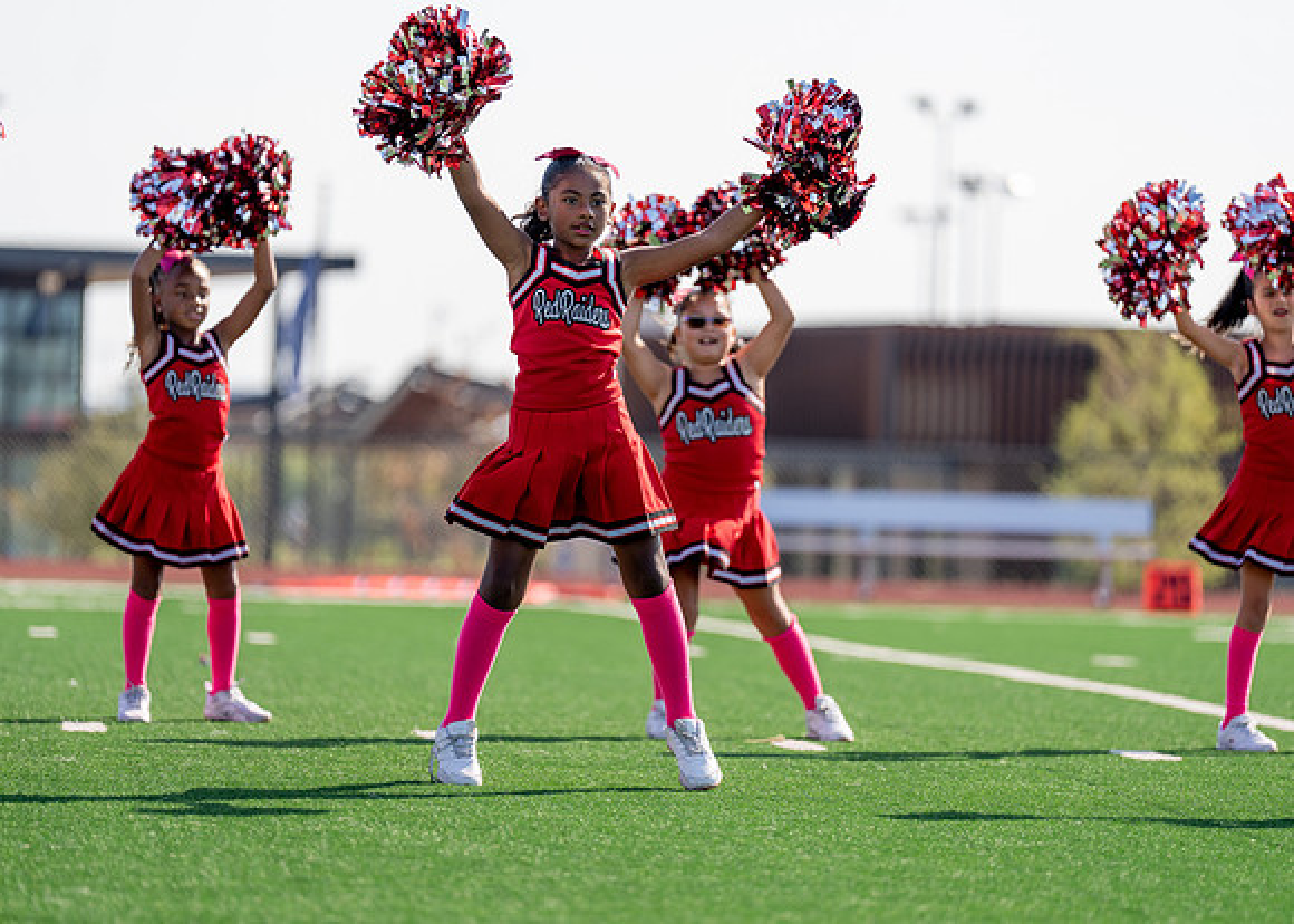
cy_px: 462
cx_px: 647
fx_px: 7700
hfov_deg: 9.6
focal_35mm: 210
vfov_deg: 6.9
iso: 100
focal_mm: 200
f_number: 2.8
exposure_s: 1/1250
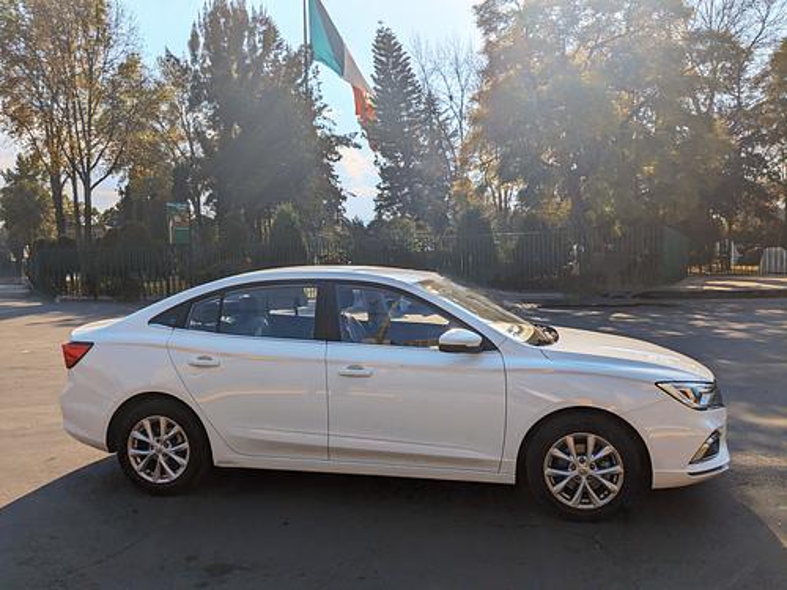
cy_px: 295
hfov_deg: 65.3
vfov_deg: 51.4
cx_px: 394
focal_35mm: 27
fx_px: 614
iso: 66
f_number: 1.73
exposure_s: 1/7812
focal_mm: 4.38
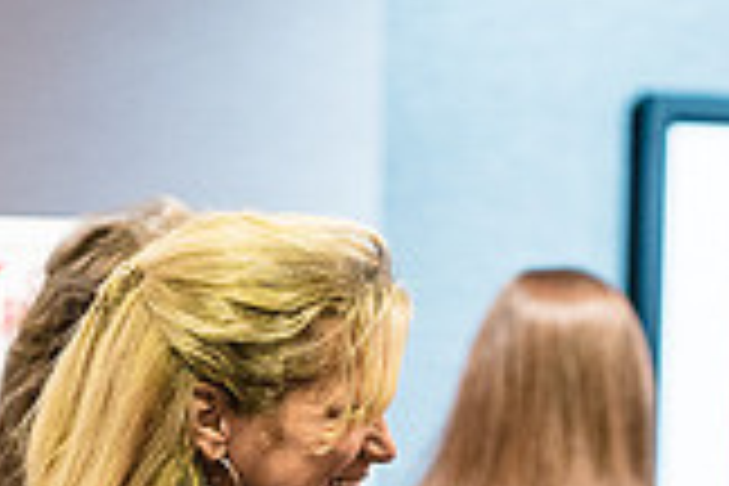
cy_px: 758
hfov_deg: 5.1
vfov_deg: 3.4
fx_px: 8241
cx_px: 576
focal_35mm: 407
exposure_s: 1/60
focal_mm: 114
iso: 2500
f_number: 2.8
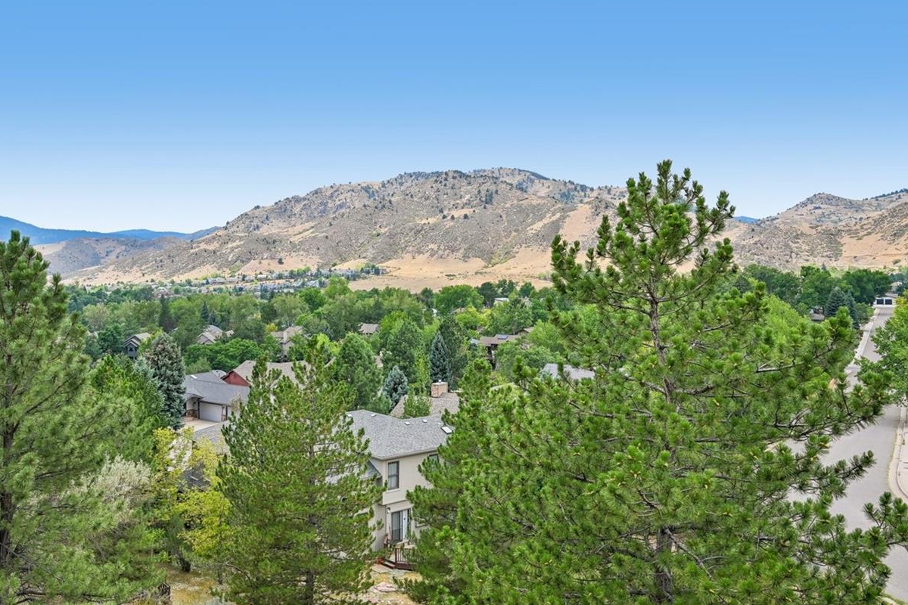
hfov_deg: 64.9
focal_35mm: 28
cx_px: 366
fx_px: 706
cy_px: 278
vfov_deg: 46.4
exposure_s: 1/60
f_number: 10
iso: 64
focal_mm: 21
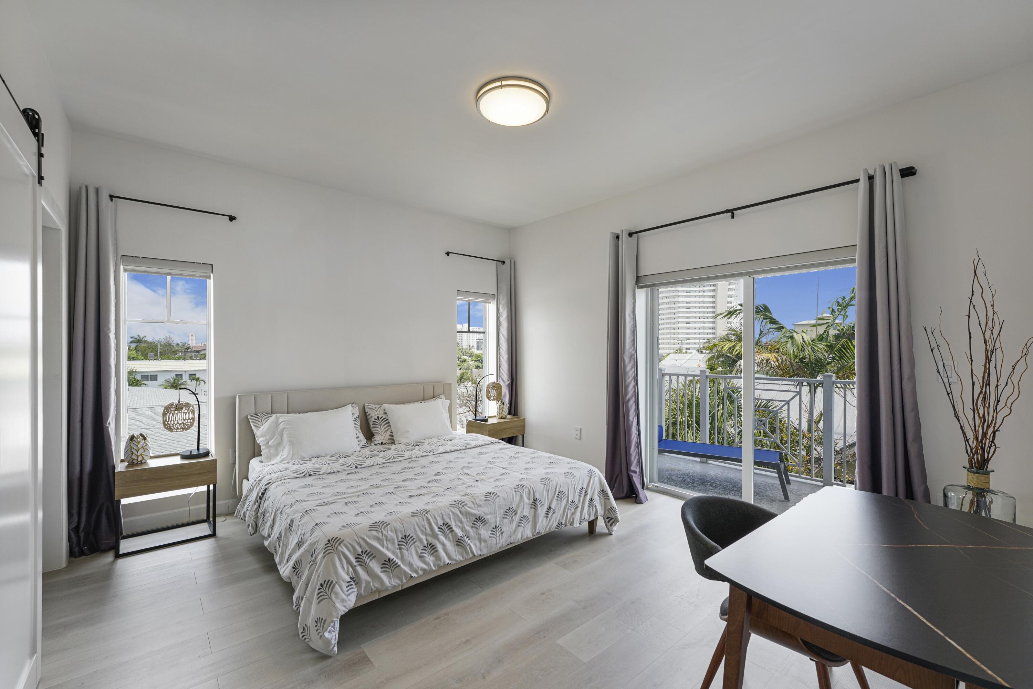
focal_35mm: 14
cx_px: 516
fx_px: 402
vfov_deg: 81.2
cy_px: 344
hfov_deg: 104.3
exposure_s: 1/40
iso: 250
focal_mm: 14
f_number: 8
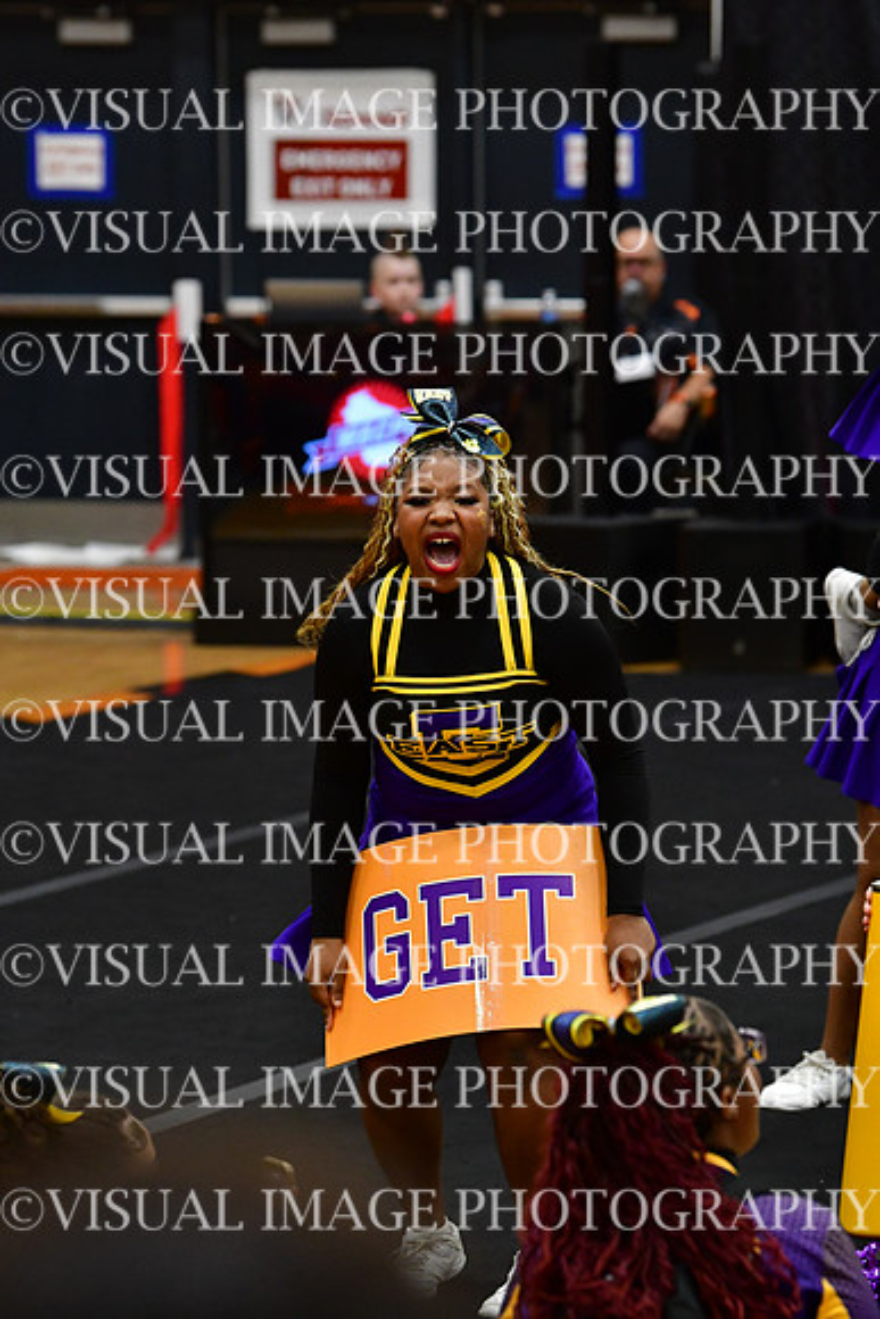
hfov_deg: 6.5
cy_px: 660
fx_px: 7695
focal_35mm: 210
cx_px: 440
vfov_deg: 9.8
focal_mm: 140
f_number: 4
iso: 4000
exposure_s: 1/500
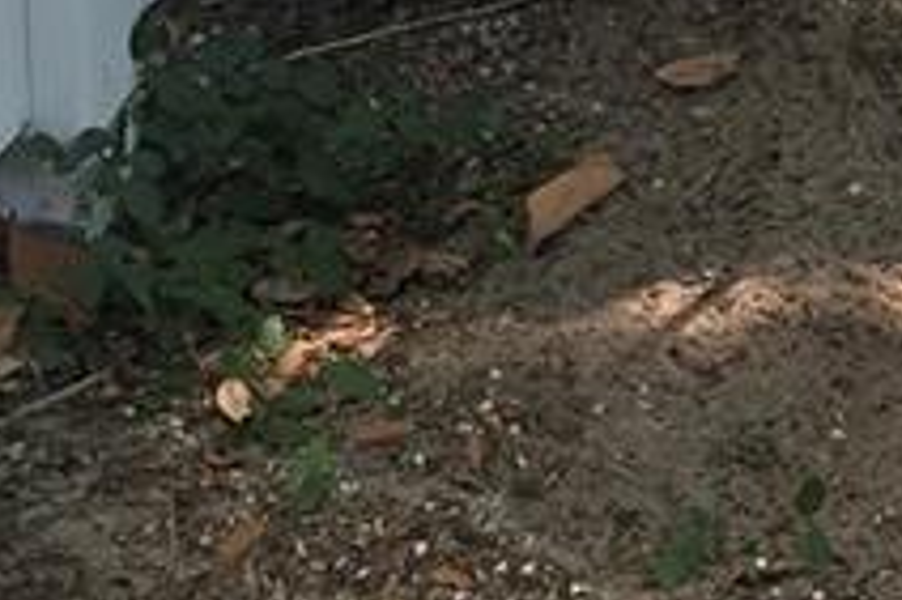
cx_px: 957
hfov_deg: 12.3
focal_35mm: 165
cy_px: -383
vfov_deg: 8.1
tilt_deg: -15.8
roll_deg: -2.5
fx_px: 4131
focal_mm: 4
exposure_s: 1/167
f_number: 1.8
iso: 20
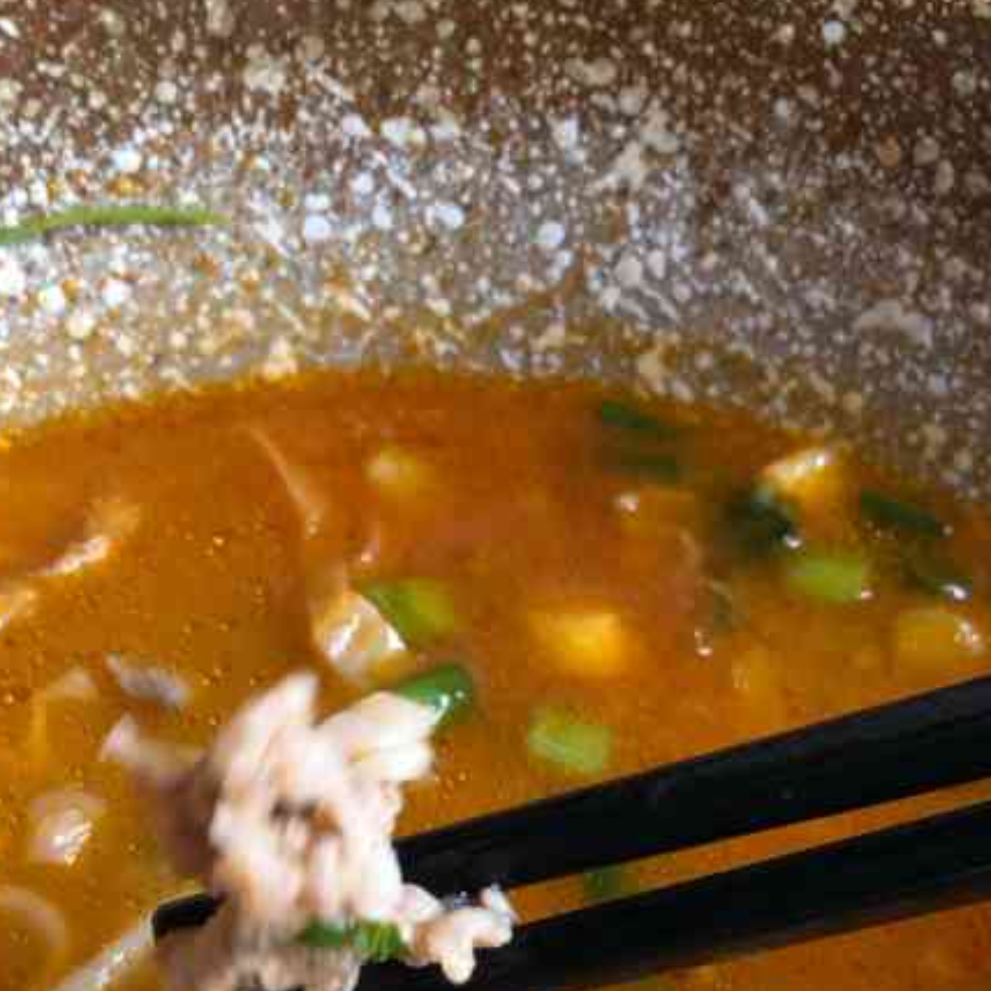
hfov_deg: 31.3
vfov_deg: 31.0
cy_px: 768
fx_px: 1749
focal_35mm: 54
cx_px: 301
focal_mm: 4
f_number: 1.8
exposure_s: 1/60
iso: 125
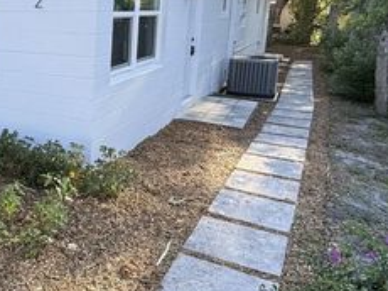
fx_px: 437
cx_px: 8
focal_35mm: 39
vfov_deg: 36.3
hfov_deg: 42.1
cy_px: 95
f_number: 2.2
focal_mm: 2.22
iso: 64
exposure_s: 1/335
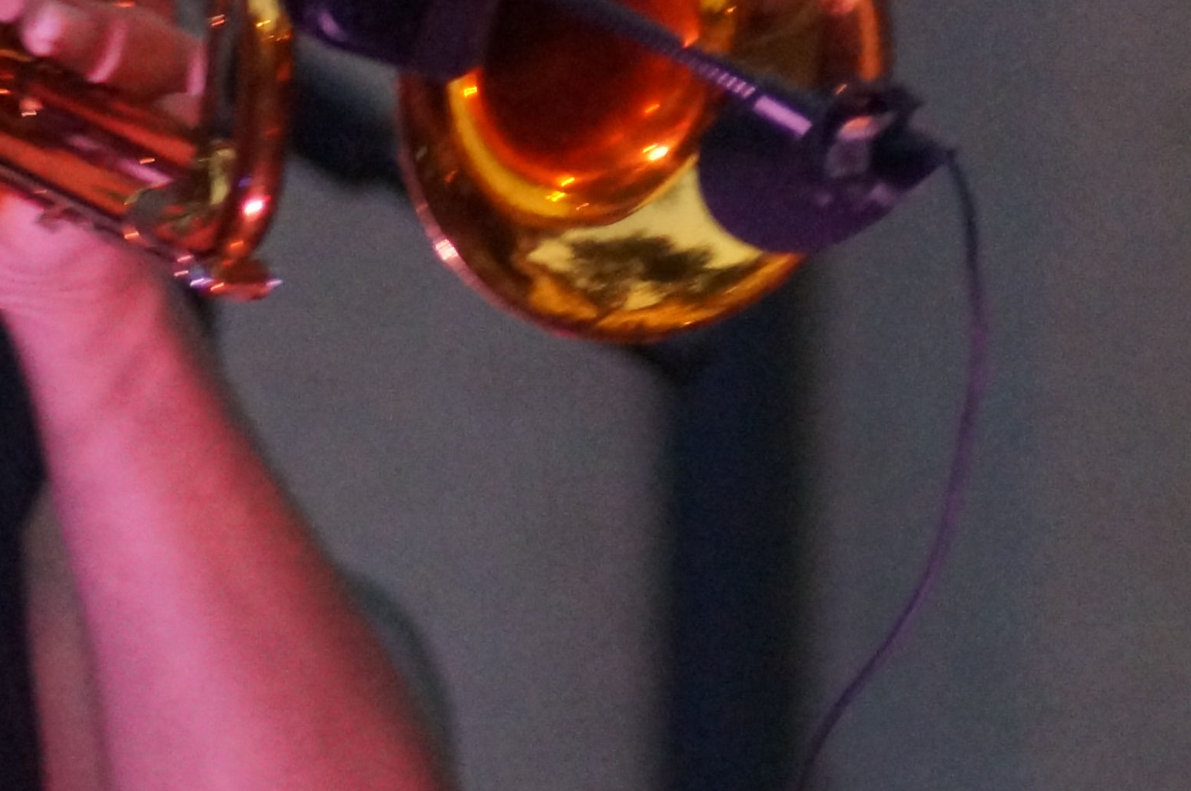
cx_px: 356
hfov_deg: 1.5
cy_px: -107
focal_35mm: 1339
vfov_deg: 1.0
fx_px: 44251
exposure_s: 1/80
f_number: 5.6
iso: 3200
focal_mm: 280
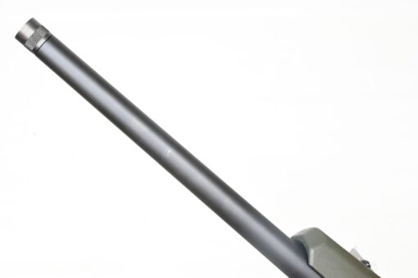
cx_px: 209
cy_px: 139
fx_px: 534
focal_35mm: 46
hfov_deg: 42.8
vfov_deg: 29.2
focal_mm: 46
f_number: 11
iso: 500
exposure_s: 1/4
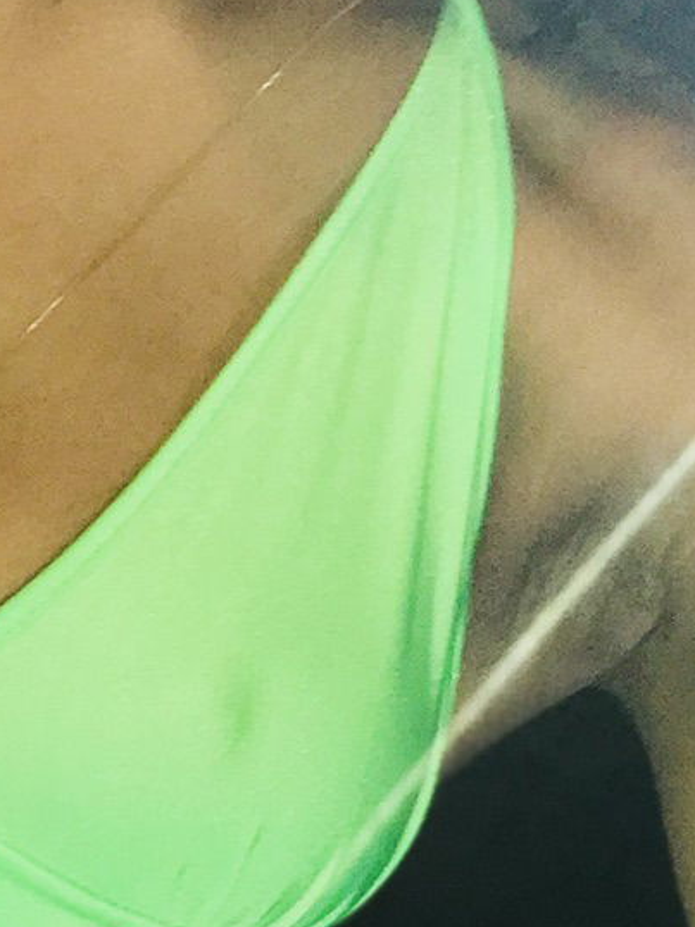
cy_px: -48
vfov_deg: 9.1
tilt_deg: -15.5
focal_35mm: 217
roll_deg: -28.2
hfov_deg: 6.8
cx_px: 145
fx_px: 5814
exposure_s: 1/60
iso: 100
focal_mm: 6.6
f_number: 2.8
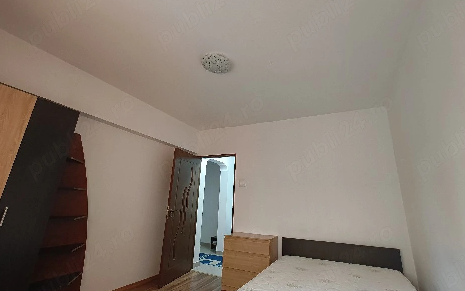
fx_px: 203
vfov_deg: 71.3
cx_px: 243
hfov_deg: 97.7
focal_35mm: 16
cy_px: 141
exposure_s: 1/50.3
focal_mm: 2.15
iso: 1799
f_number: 2.2
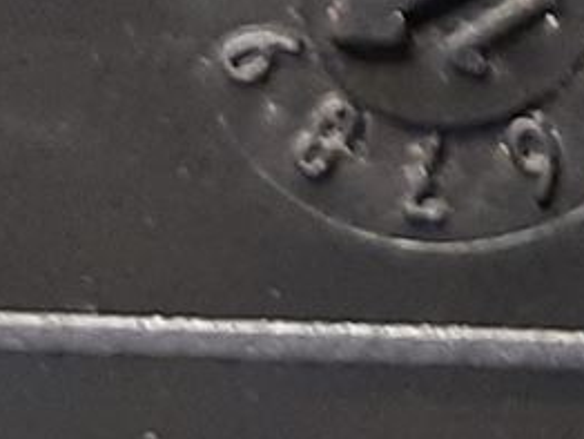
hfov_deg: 9.4
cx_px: 901
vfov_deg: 6.6
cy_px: -909
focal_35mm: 203
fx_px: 3428
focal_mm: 3.93
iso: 200
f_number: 1.7
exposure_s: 1/25
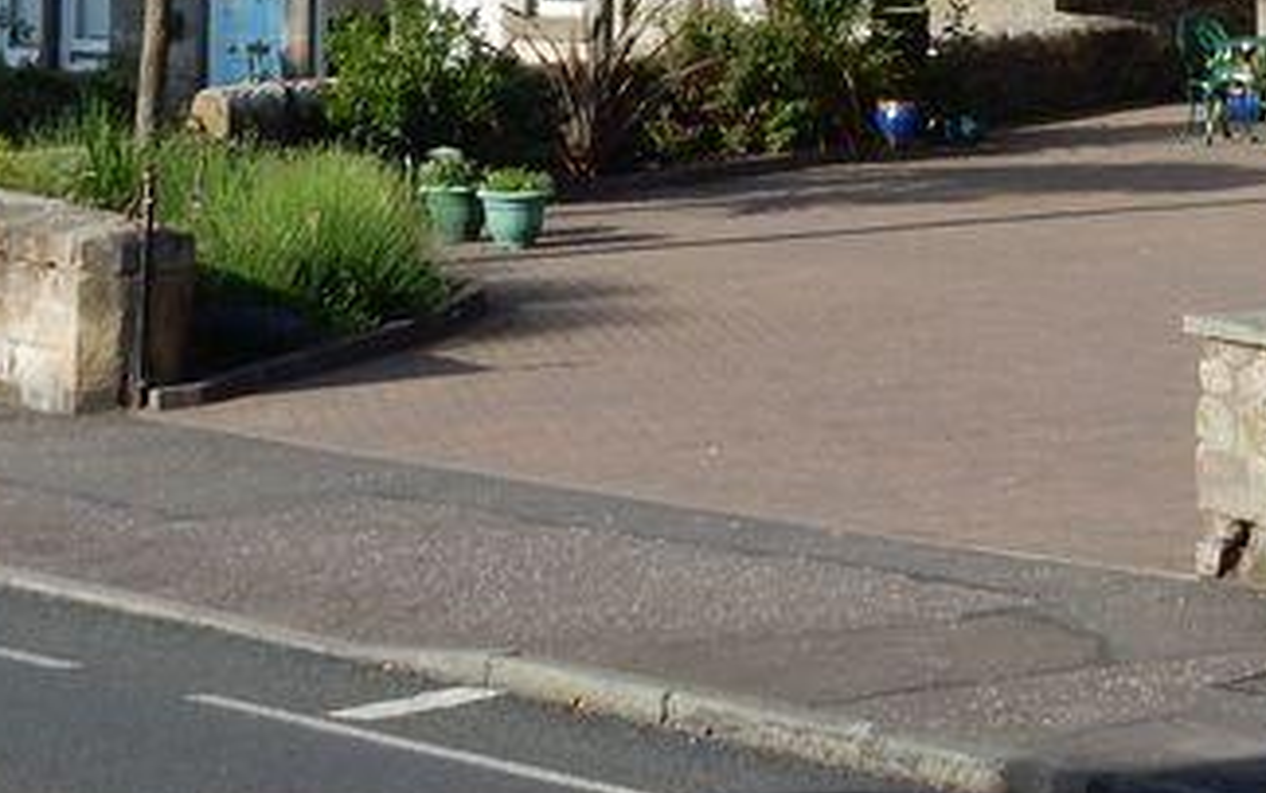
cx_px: 946
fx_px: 4972
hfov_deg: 14.5
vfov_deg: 8.8
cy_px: -590
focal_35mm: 144
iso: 125
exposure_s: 1/1000
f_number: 4.2
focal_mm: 7.6
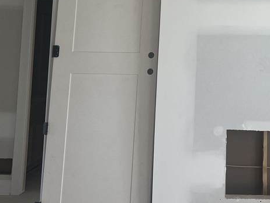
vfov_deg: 19.2
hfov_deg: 26.1
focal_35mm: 72
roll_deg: -0.9
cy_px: -45
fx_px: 562
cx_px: 243
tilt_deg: +5.8
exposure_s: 1/227
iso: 40
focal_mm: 5.7
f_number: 1.5
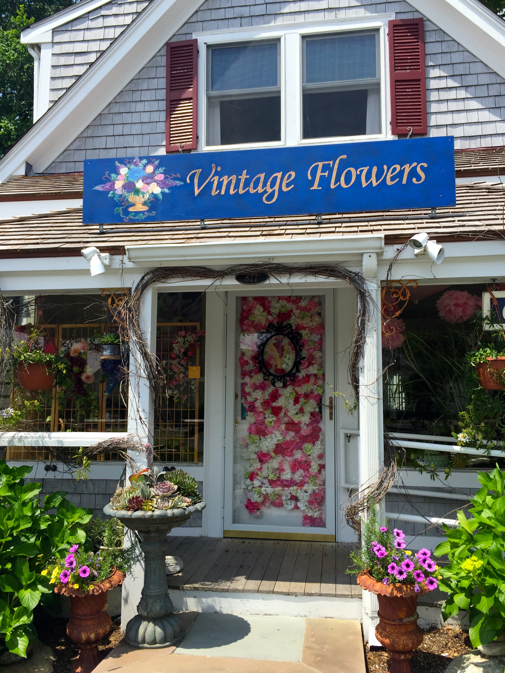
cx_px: 245
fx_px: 584
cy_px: 335
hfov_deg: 46.8
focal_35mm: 30
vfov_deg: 60.0
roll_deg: +1.2
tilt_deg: +6.2
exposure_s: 1/1582
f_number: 2.2
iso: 32
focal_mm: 4.15
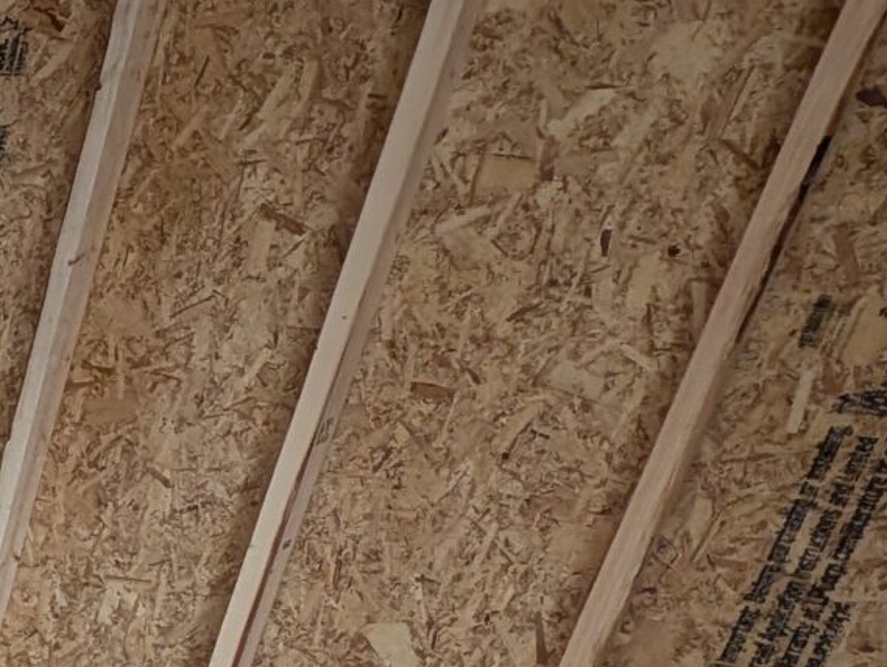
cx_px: -625
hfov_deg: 23.2
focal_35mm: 54
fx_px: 1385
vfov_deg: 25.7
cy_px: 665
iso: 93
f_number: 1.95
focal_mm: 2.23
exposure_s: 1/248
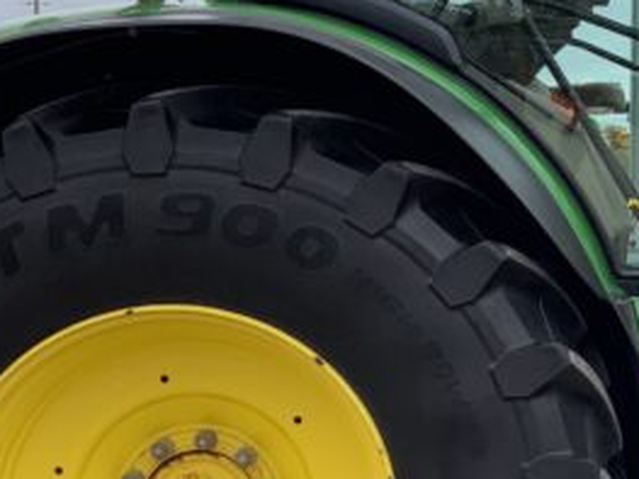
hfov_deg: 16.5
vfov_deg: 13.1
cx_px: 821
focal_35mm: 113
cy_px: 248
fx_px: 2085
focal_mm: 3
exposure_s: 1/514
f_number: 1.8
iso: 16
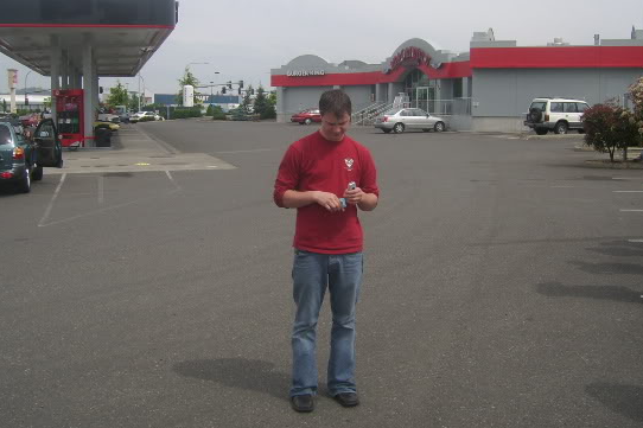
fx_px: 768
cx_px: 299
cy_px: 170
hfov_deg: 45.4
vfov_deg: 31.1
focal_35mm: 43
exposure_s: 1/385
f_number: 5.8
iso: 50
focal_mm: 5.95
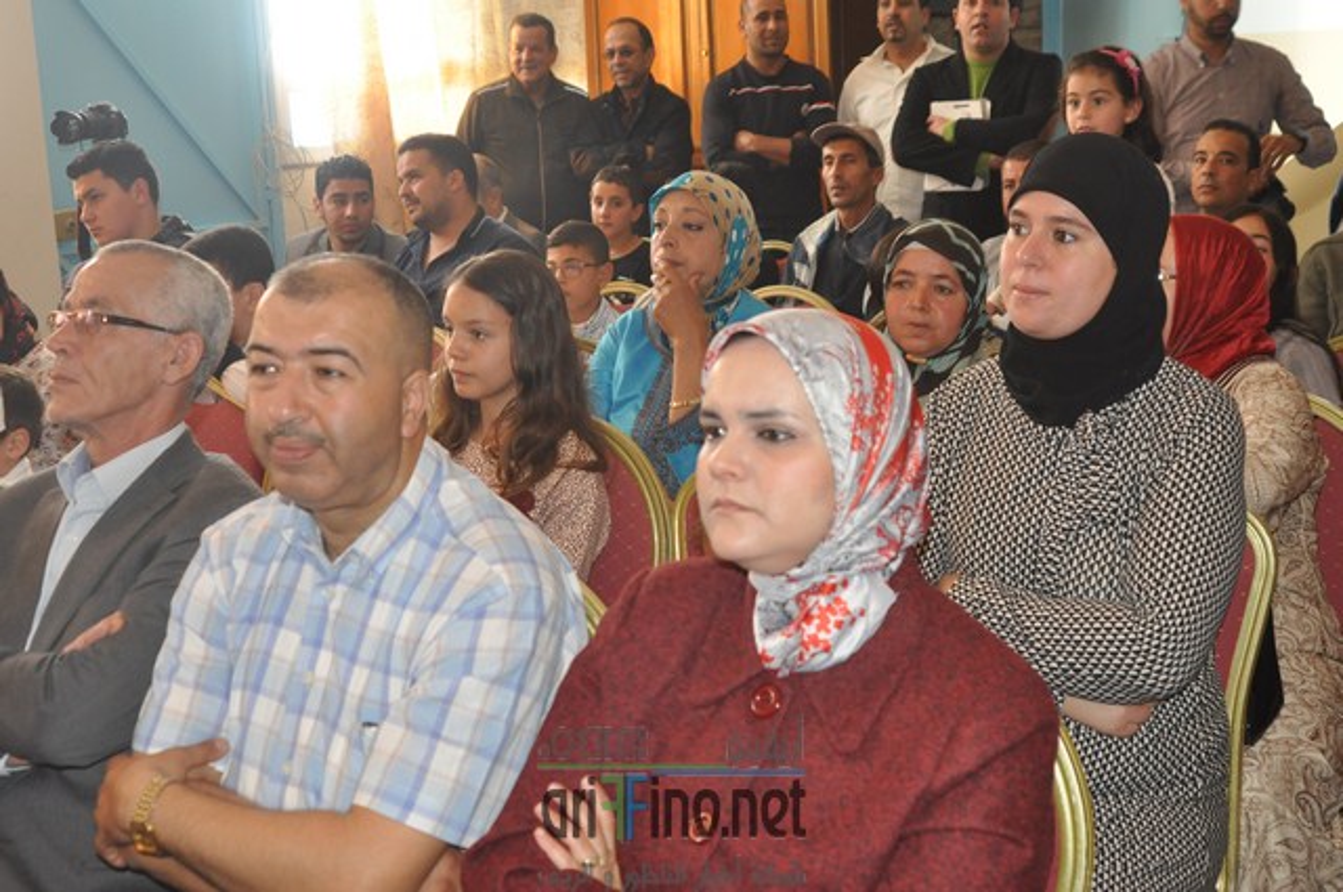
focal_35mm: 42
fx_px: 1565
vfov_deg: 31.8
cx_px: 672
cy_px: 446
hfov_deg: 46.5
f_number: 3.8
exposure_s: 1/60
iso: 800
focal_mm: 28
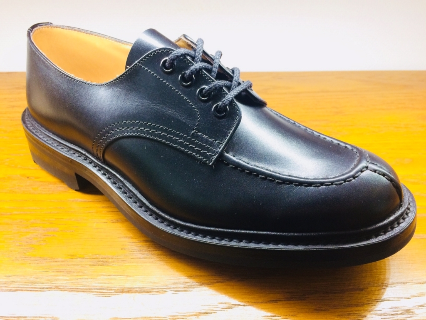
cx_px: 213
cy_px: 160
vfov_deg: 48.2
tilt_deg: -24.5
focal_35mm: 29
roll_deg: +0.6
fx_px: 357
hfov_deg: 61.7
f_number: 2.2
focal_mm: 4.15
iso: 64
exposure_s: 1/33
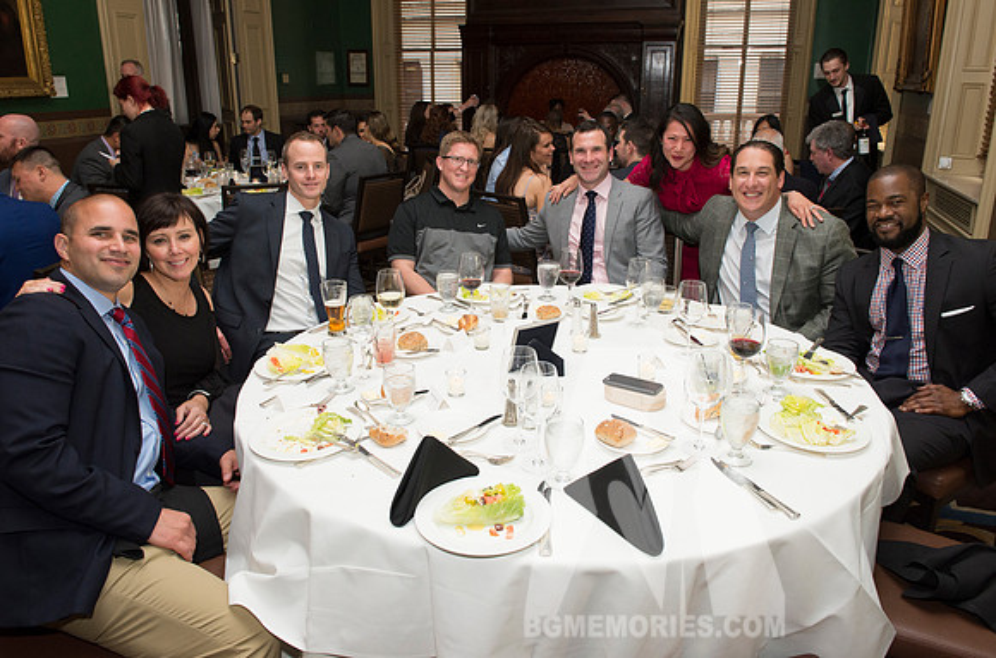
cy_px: 304
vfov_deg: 49.9
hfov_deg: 70.4
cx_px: 495
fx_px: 706
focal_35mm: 26
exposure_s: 1/100
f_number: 8
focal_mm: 24
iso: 1600
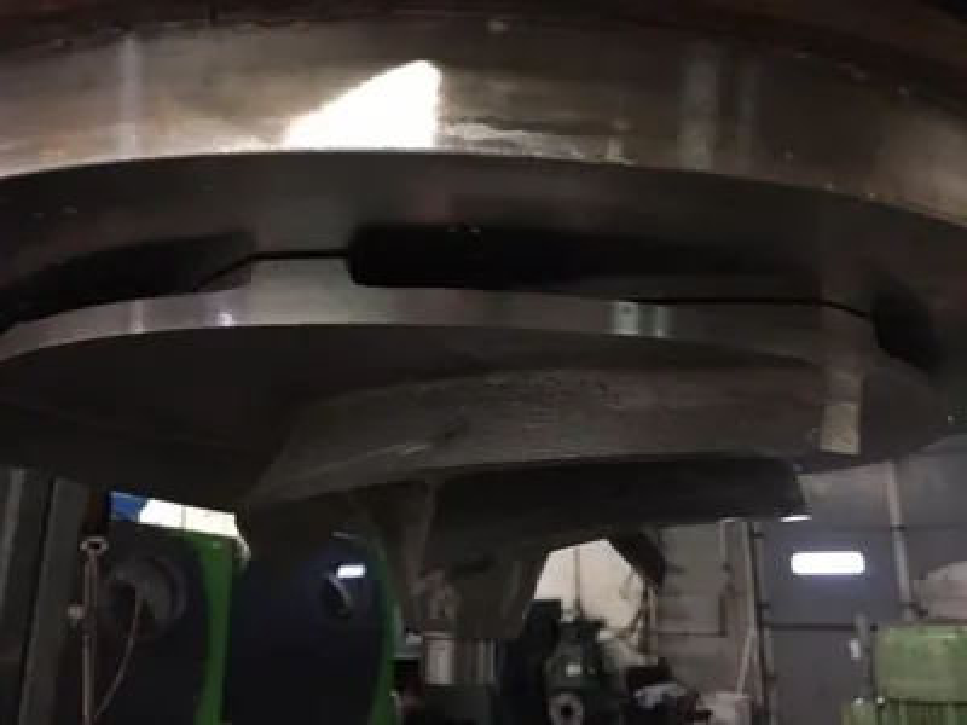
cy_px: 362
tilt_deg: +14.0
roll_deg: -0.1
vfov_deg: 48.2
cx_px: 484
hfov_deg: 61.7
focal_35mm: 29
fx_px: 810
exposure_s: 1/15
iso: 320
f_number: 2.2
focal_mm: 4.15
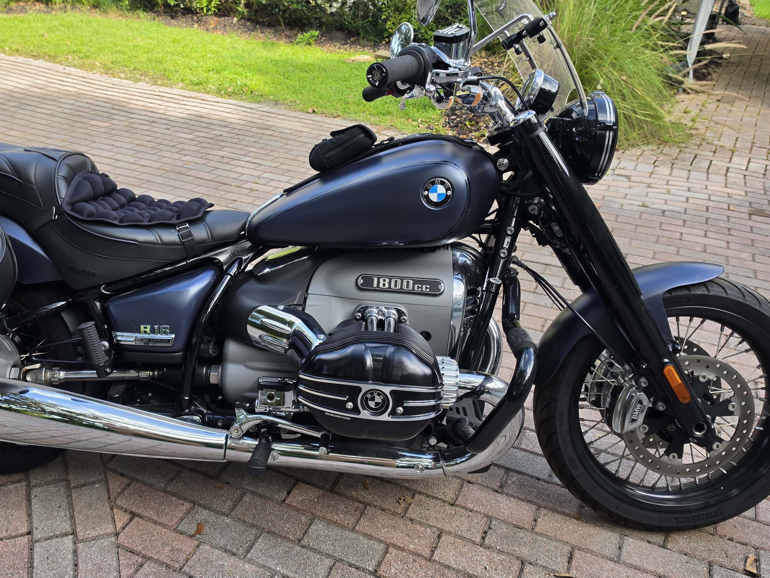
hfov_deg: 56.1
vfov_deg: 44.2
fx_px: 712
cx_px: 285
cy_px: 280
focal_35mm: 32
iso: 20
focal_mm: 6.5
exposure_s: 1/359
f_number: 1.4
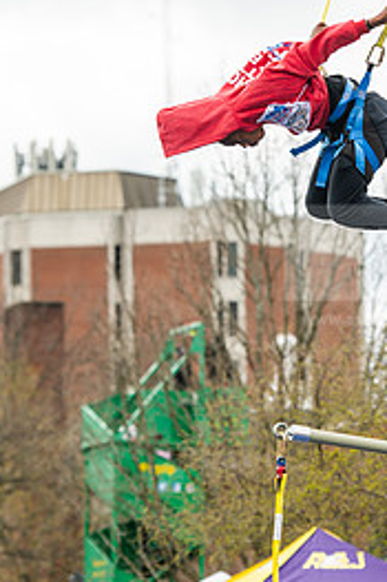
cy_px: 343
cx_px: 250
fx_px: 3455
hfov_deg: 6.4
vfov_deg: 9.6
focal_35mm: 214
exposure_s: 1/800
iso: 125
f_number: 3.5
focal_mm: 125
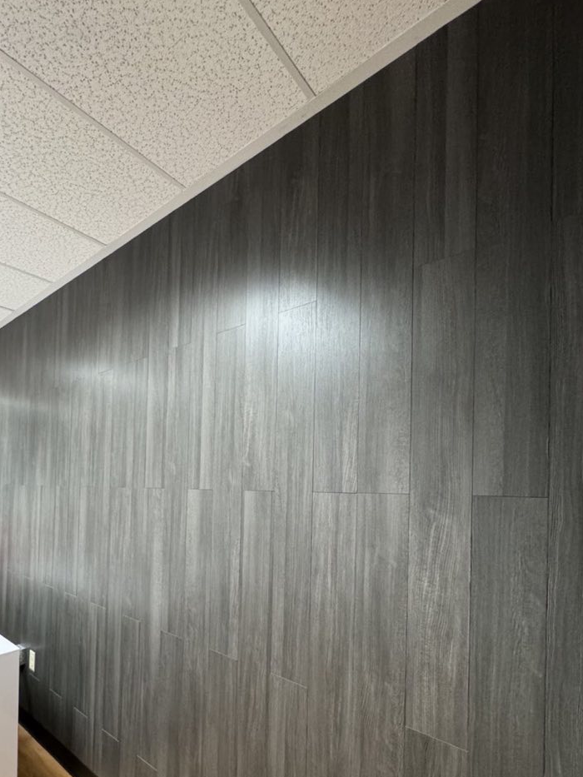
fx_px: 404
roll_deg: -0.9
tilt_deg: +0.0
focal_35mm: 18
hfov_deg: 71.3
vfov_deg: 86.1
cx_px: 253
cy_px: 483
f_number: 2.2
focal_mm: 2.22
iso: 640
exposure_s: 1/60
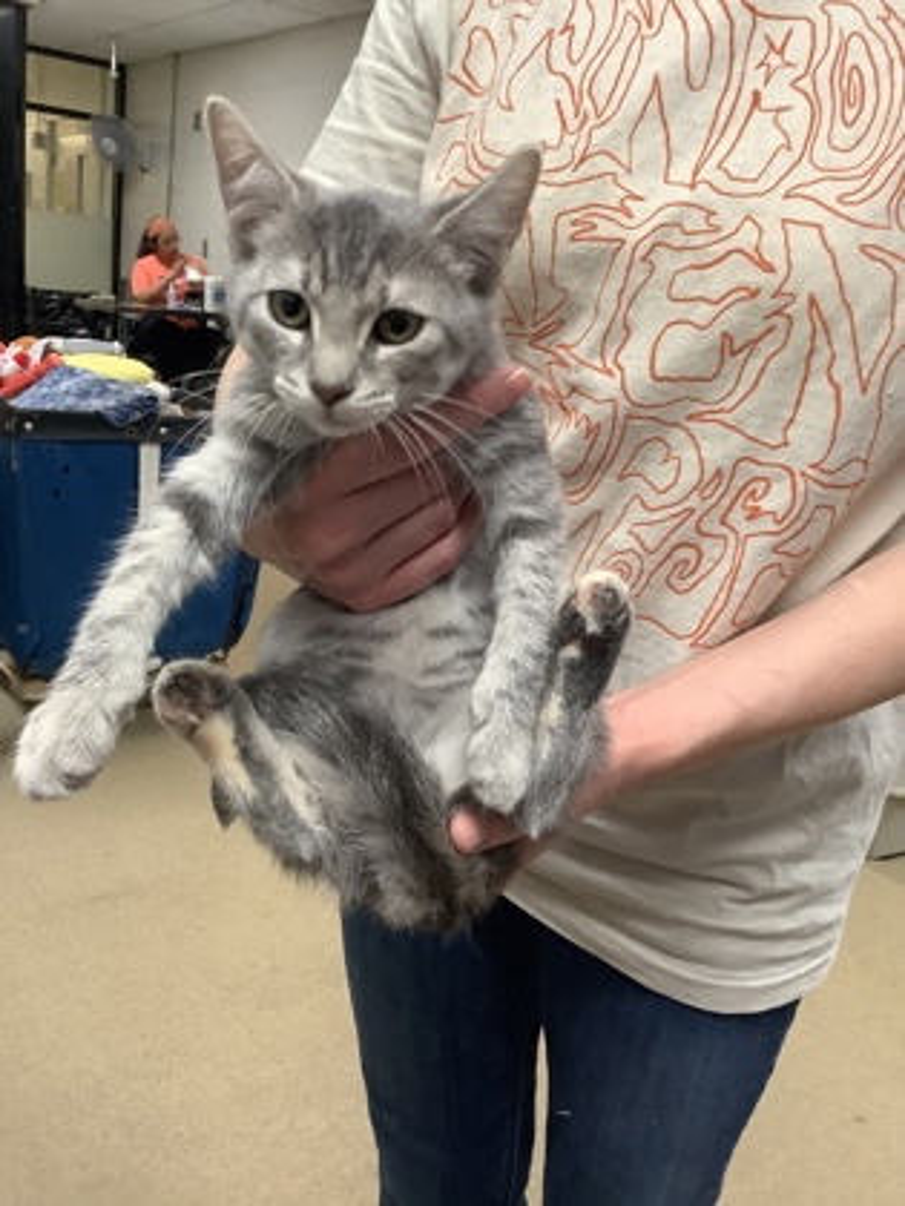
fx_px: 1081
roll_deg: -5.6
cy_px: 603
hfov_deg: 45.4
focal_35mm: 31
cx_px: 452
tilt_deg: -15.3
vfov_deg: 58.4
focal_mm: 3.3
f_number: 2.4
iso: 200
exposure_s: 1/50
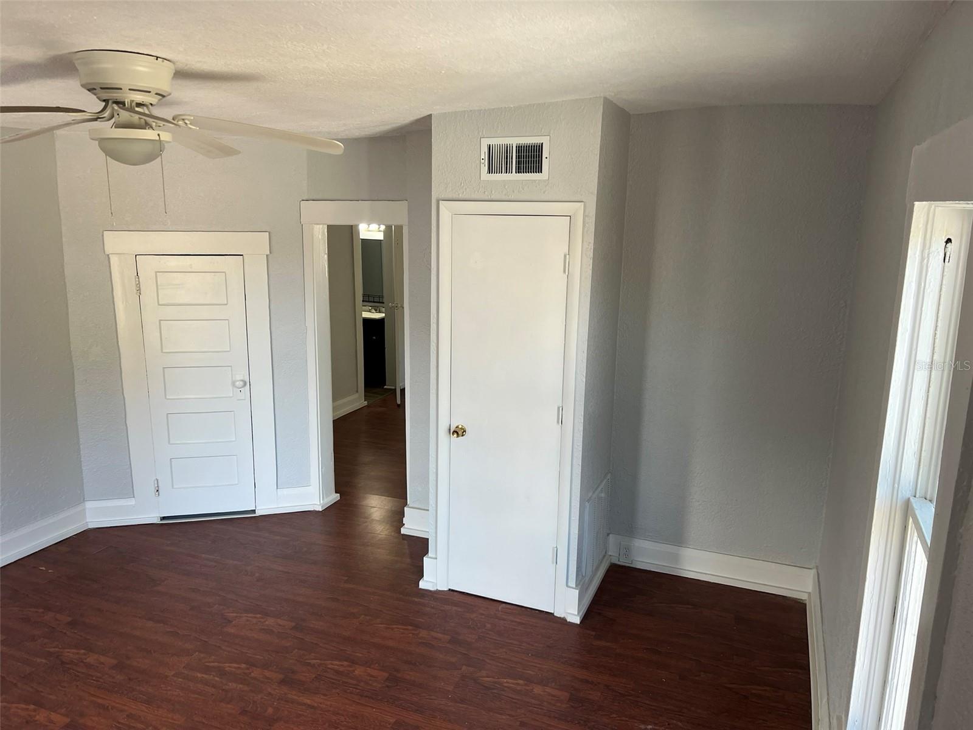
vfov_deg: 53.1
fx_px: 731
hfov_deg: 67.3
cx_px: 486
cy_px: 365
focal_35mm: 26
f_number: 1.5
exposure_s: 1/120
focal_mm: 5.7
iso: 64
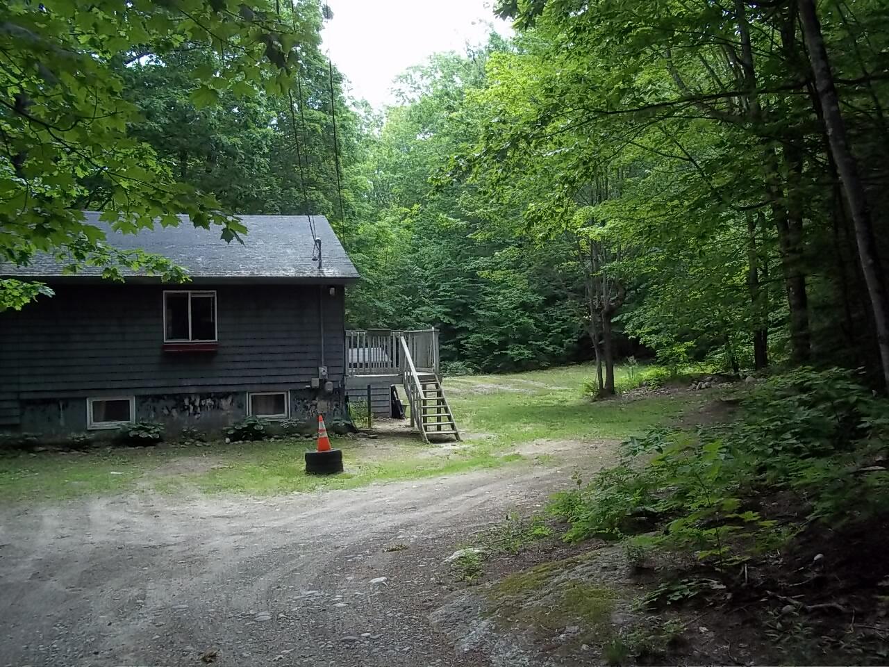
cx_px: 444
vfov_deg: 39.7
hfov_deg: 51.4
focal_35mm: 36
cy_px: 334
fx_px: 925
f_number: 3.1
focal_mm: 6.5
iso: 80
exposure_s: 1/160
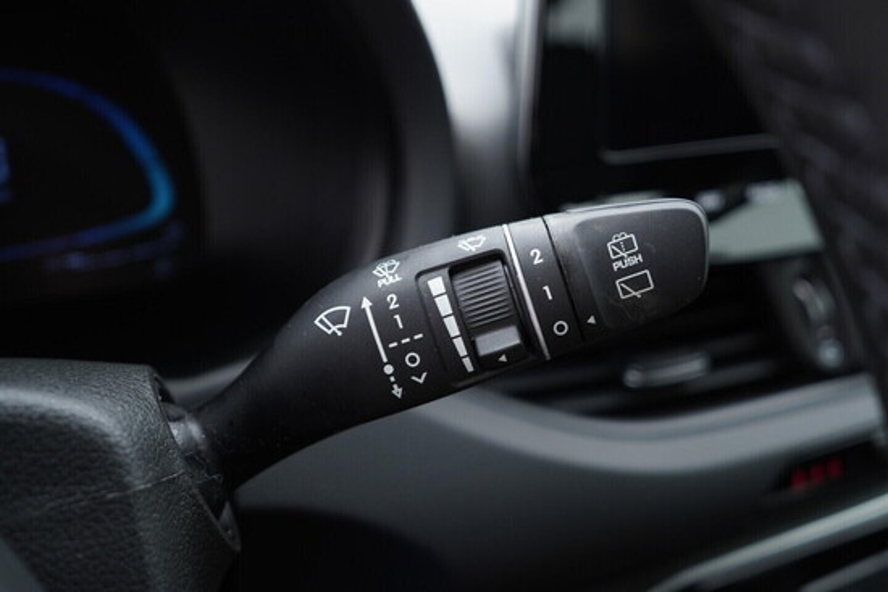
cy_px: 296
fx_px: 888
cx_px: 444
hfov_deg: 53.1
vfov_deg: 36.9
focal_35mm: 36
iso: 250
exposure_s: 1/40
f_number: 2.8
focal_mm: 24
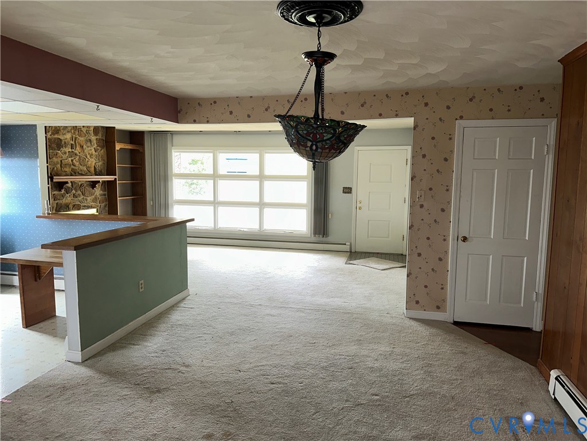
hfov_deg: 71.6
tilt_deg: -6.7
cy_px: 220
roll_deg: -0.5
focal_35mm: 24
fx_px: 407
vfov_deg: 56.8
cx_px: 294
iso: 80
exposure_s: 1/33
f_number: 1.78
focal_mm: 6.86
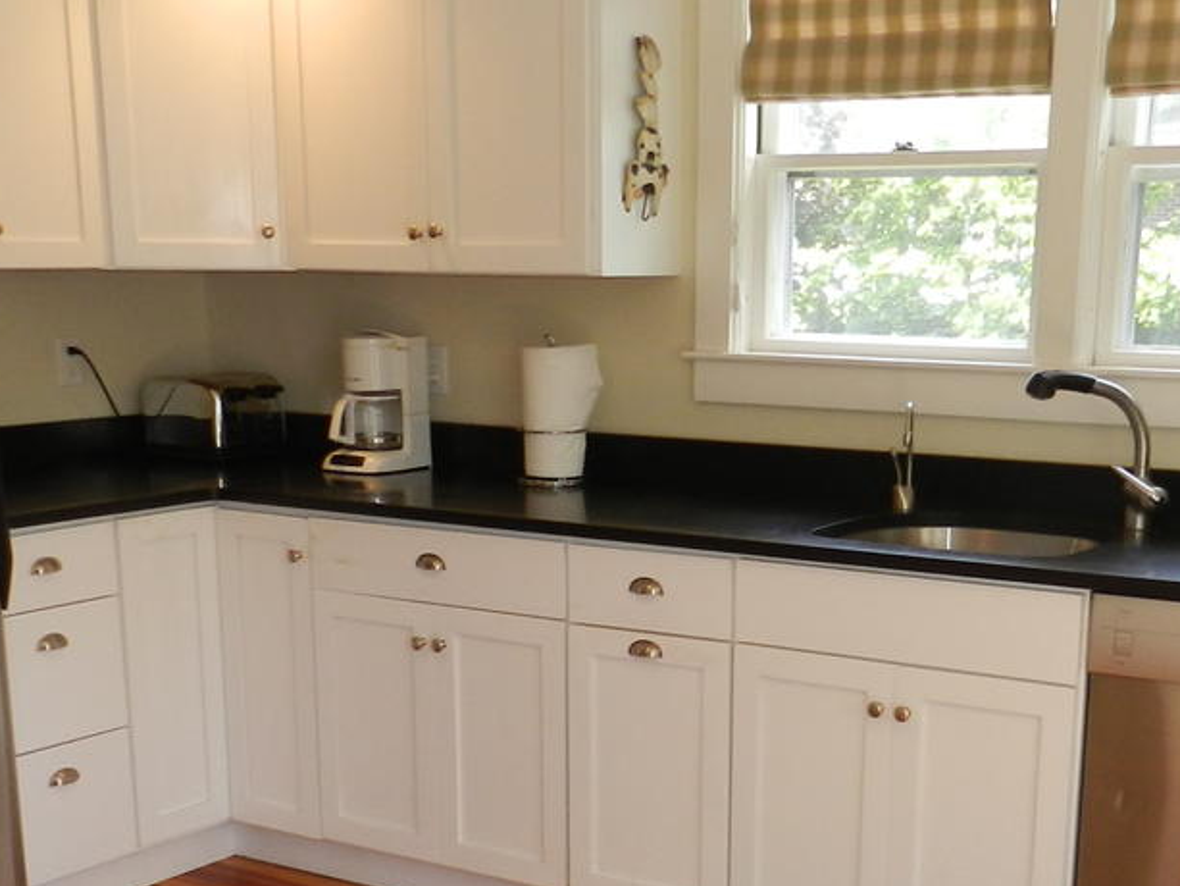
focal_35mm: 54
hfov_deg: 35.5
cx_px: 647
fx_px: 1841
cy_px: 778
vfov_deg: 26.2
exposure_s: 1/50
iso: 160
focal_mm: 4
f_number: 3.4
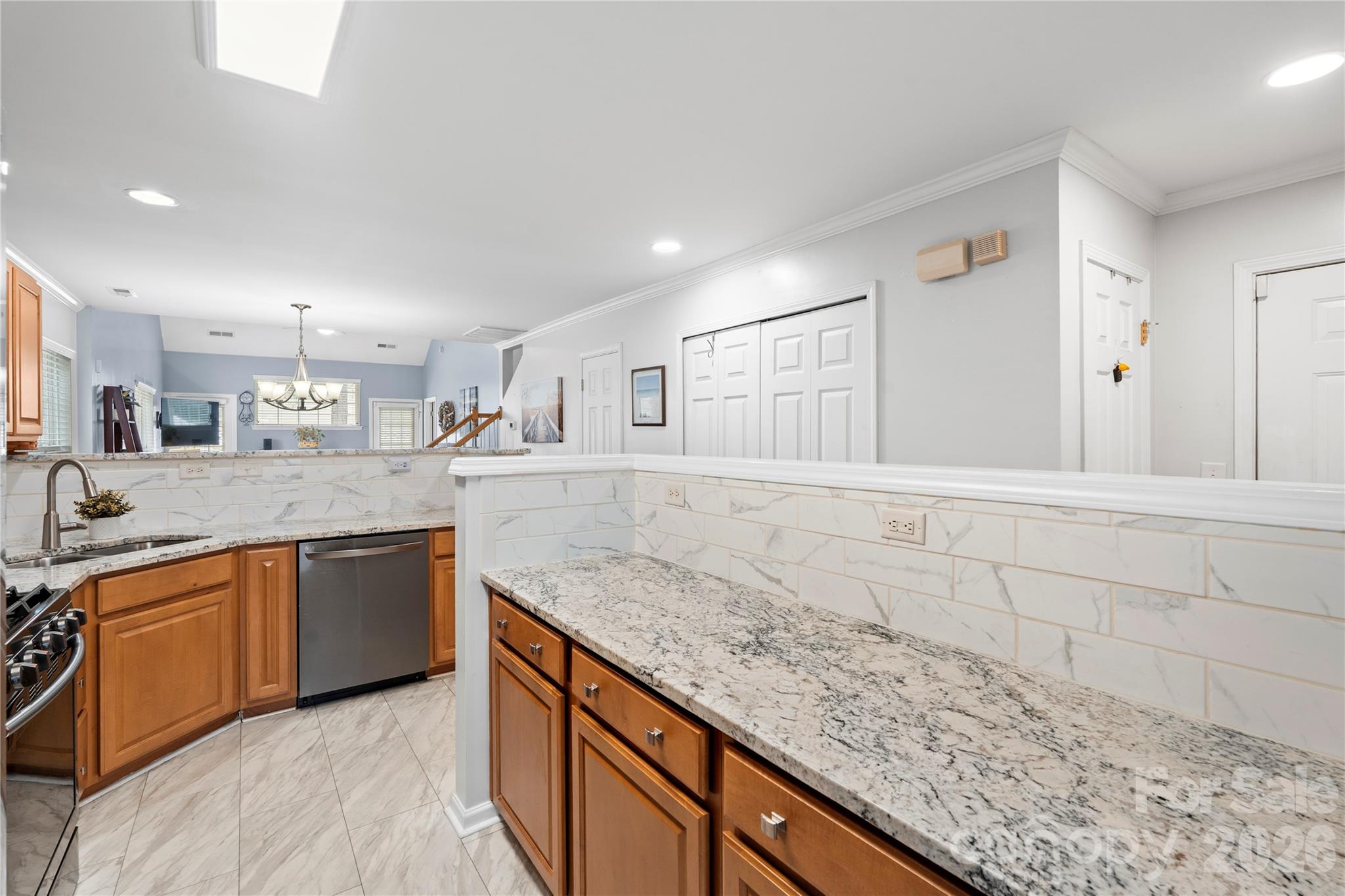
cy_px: 448
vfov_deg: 73.7
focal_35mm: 16
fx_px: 598
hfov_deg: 96.7
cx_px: 672
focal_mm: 16
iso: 640
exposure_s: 1/6
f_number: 8
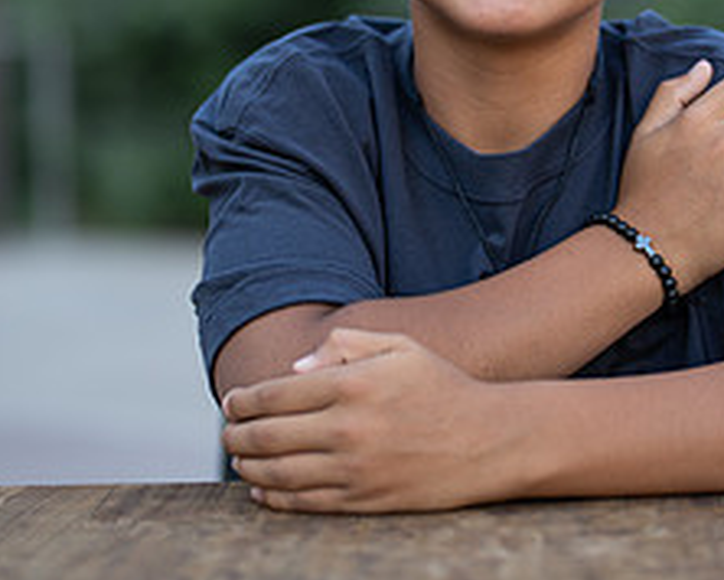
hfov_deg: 14.4
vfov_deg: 11.6
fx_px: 2852
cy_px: 97
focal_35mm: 133
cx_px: 511
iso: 100
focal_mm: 50
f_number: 1.2
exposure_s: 1/1000
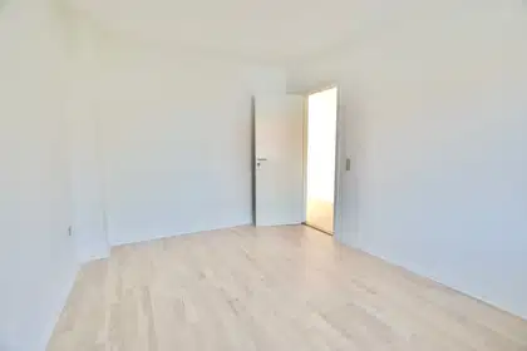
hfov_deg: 100.4
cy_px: 176
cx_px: 264
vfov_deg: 77.3
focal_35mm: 15
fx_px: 220
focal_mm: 10
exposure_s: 1/80
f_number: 5.6
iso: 400
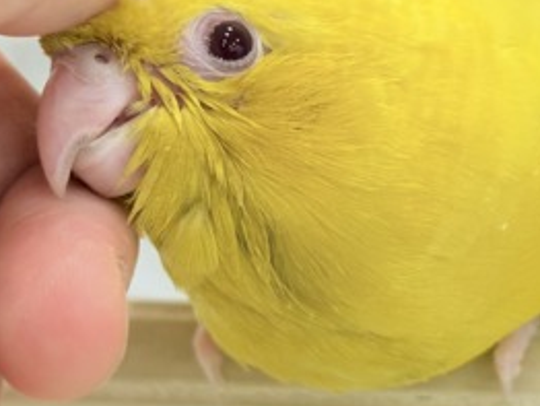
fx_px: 1983
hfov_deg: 15.4
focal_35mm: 127
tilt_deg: -8.3
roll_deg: -1.0
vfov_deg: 11.7
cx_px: 420
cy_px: 165
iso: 80
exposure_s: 1/100
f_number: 1.6
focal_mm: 5.96
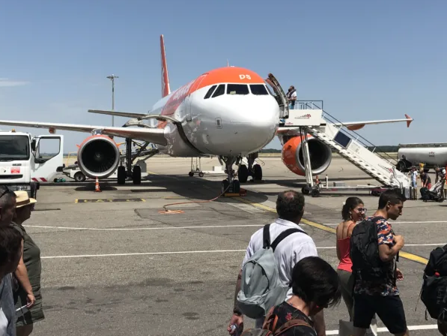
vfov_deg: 30.1
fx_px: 620
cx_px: 221
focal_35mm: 48
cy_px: 112
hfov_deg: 39.6
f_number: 1.8
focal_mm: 3.99
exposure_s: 1/3546
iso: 20
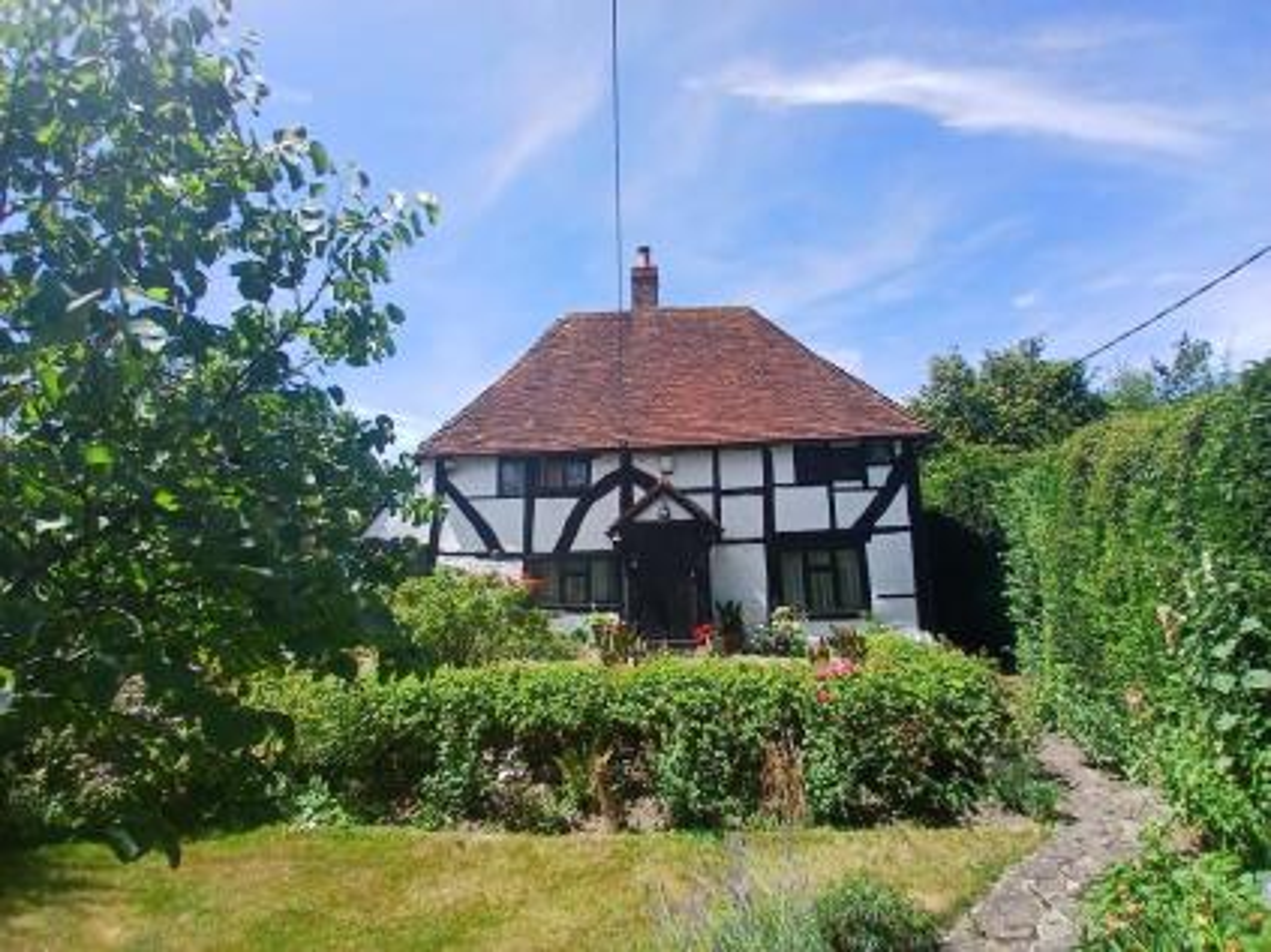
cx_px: 636
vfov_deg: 74.7
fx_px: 624
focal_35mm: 17
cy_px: 476
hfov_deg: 91.0
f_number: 2.2
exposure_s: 1/714
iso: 50
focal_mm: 1.4
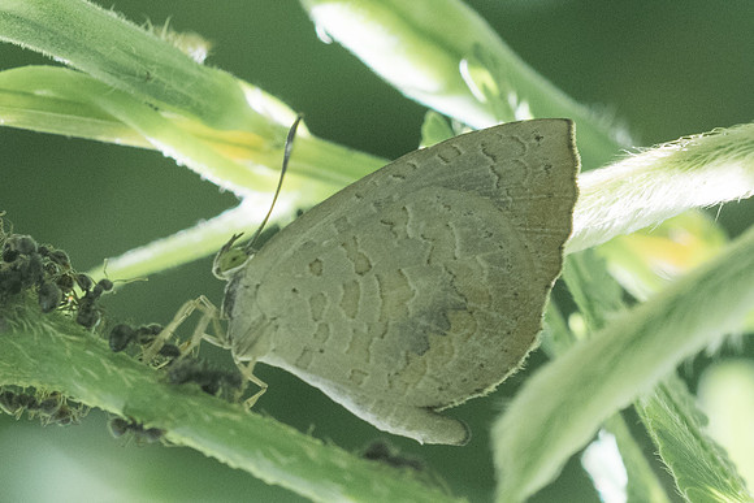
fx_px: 12594
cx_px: 389
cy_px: 321
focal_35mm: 601
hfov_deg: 3.4
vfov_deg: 2.3
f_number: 8
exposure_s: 1/400
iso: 800
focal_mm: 150
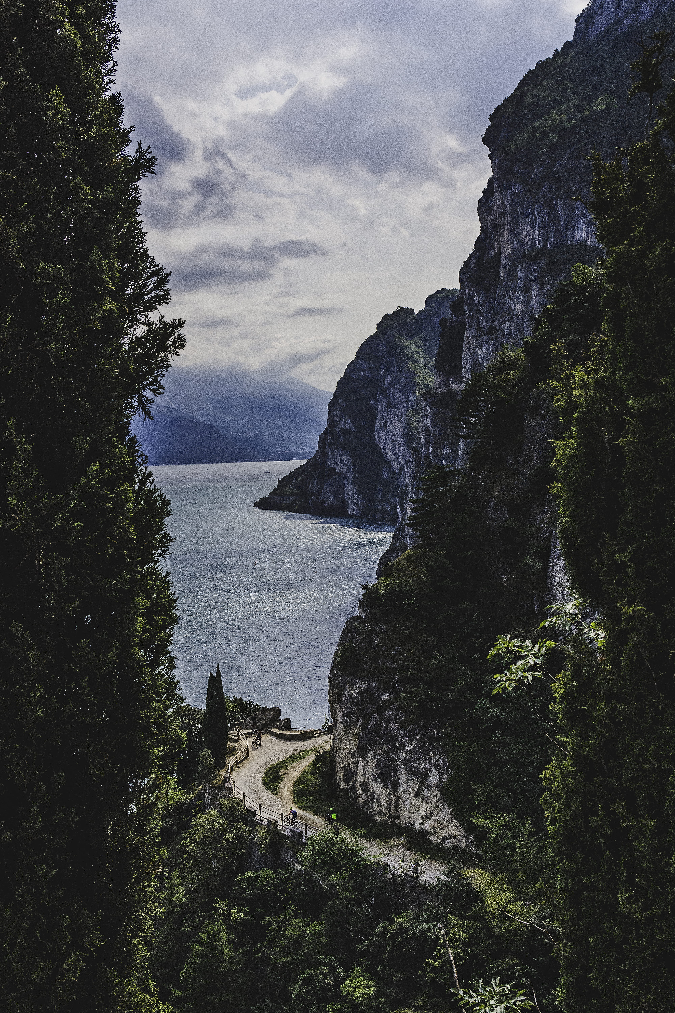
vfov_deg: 49.6
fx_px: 1097
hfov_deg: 34.2
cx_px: 338
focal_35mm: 39
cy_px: 506
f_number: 10
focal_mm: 26
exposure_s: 1/640
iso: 1000
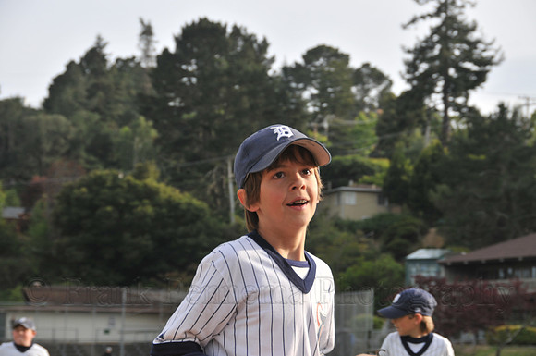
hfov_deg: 16.7
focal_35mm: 123
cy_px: 178
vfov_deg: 11.1
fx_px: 1829
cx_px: 268
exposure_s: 1/250
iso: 200
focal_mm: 82
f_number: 8
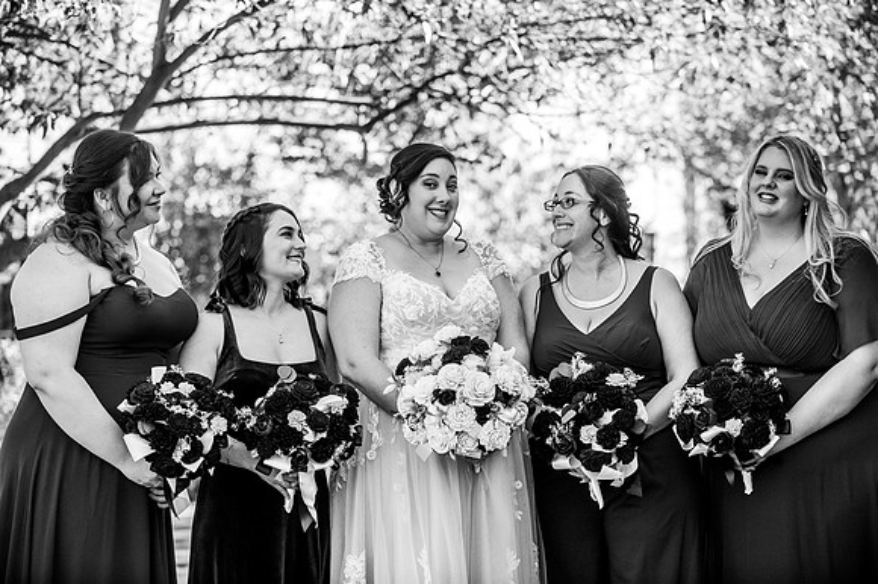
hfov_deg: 18.6
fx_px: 2681
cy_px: 292
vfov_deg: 12.4
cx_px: 439
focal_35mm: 110
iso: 400
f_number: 3.5
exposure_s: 1/800
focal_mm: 110
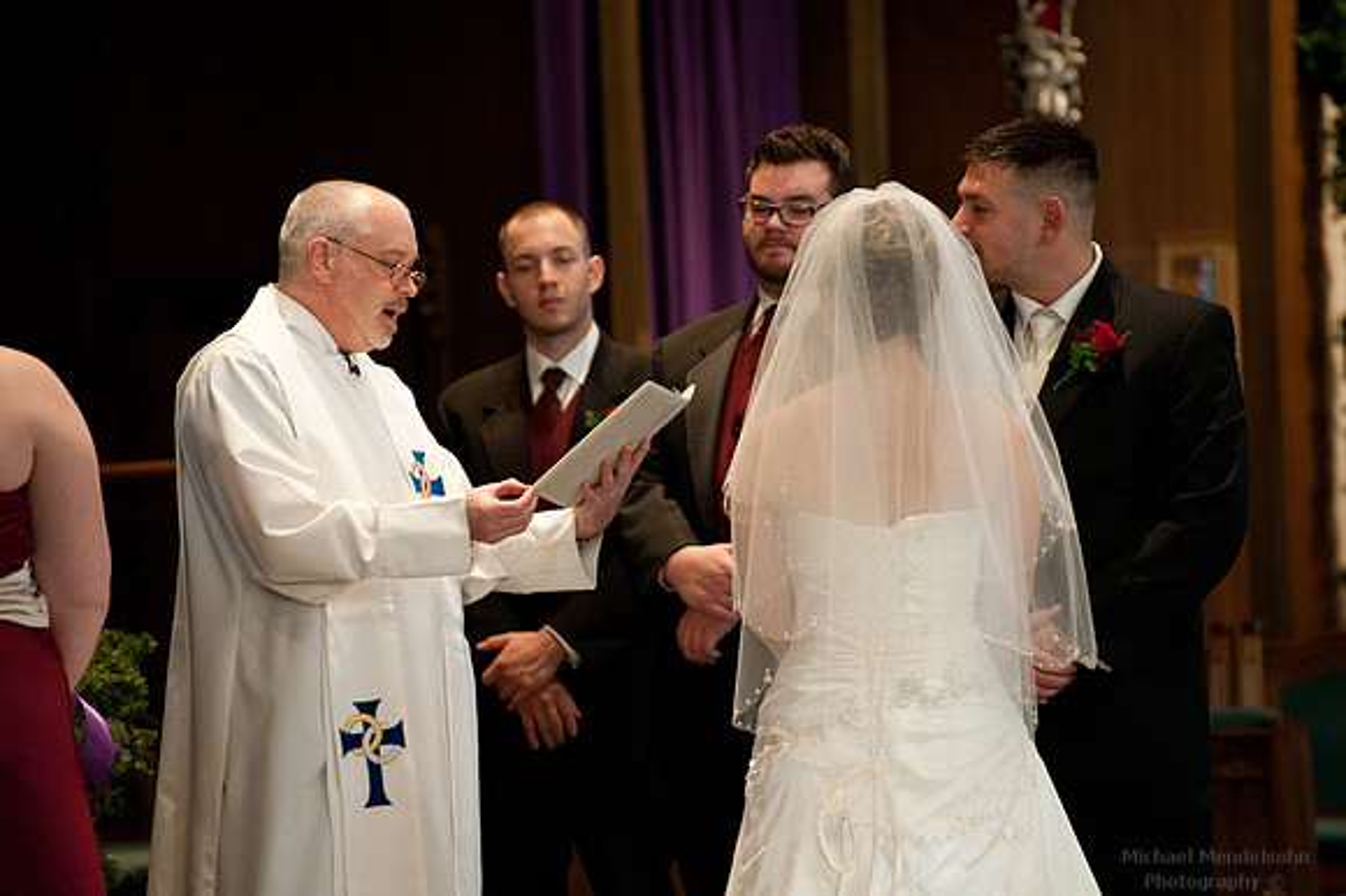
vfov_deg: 7.6
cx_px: 673
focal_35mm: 180
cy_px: 448
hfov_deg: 11.4
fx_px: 6726
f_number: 5
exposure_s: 1/60
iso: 3200
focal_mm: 180
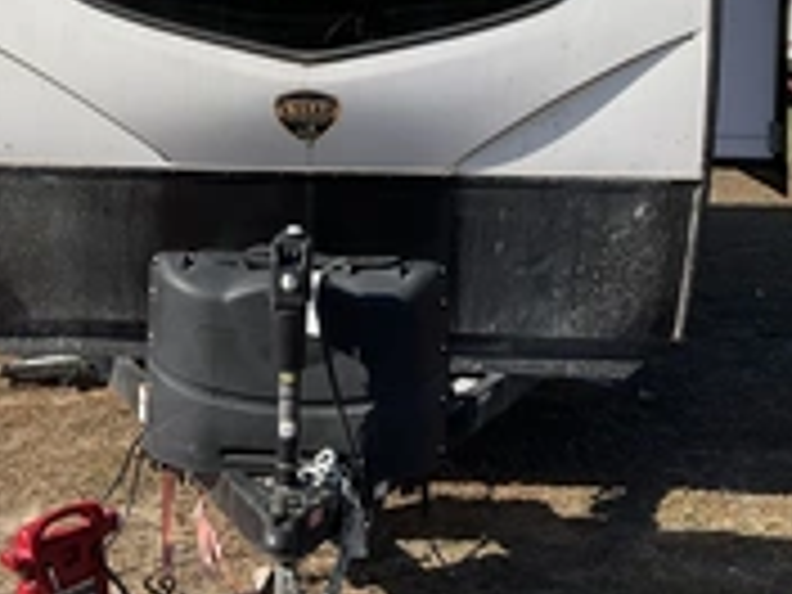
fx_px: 1510
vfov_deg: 21.6
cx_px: 270
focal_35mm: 66
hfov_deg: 29.2
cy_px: 32
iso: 25
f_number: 1.8
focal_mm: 3
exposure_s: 1/1848
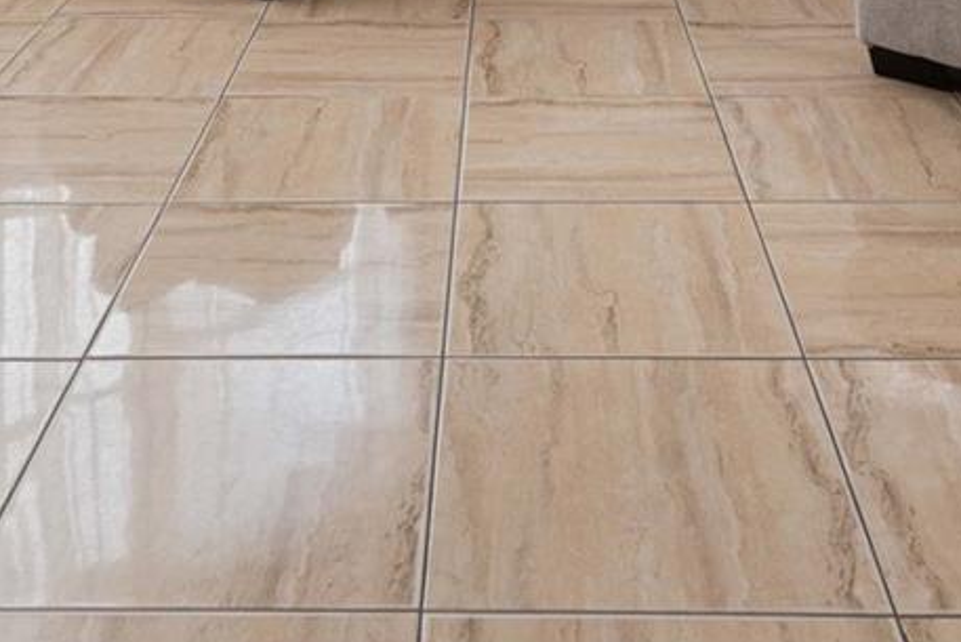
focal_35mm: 56
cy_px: -455
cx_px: 503
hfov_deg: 35.6
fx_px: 1495
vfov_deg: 19.3
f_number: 8
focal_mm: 16
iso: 125
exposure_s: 1/5
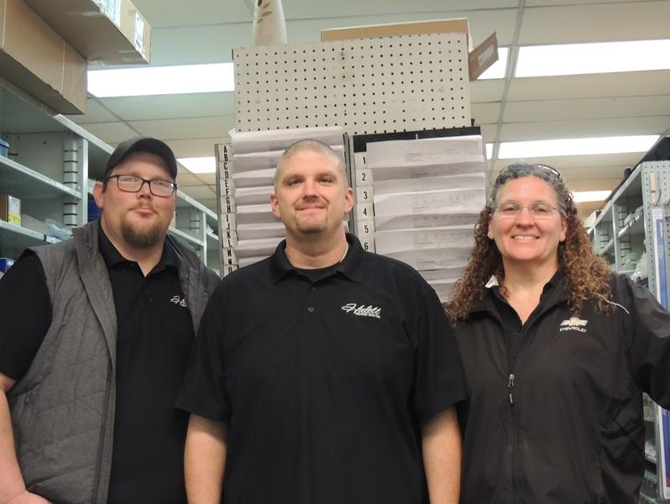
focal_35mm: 55
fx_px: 1065
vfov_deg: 26.6
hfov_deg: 34.9
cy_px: 252
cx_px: 335
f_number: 3.7
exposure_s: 1/15
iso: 560
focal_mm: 9.8
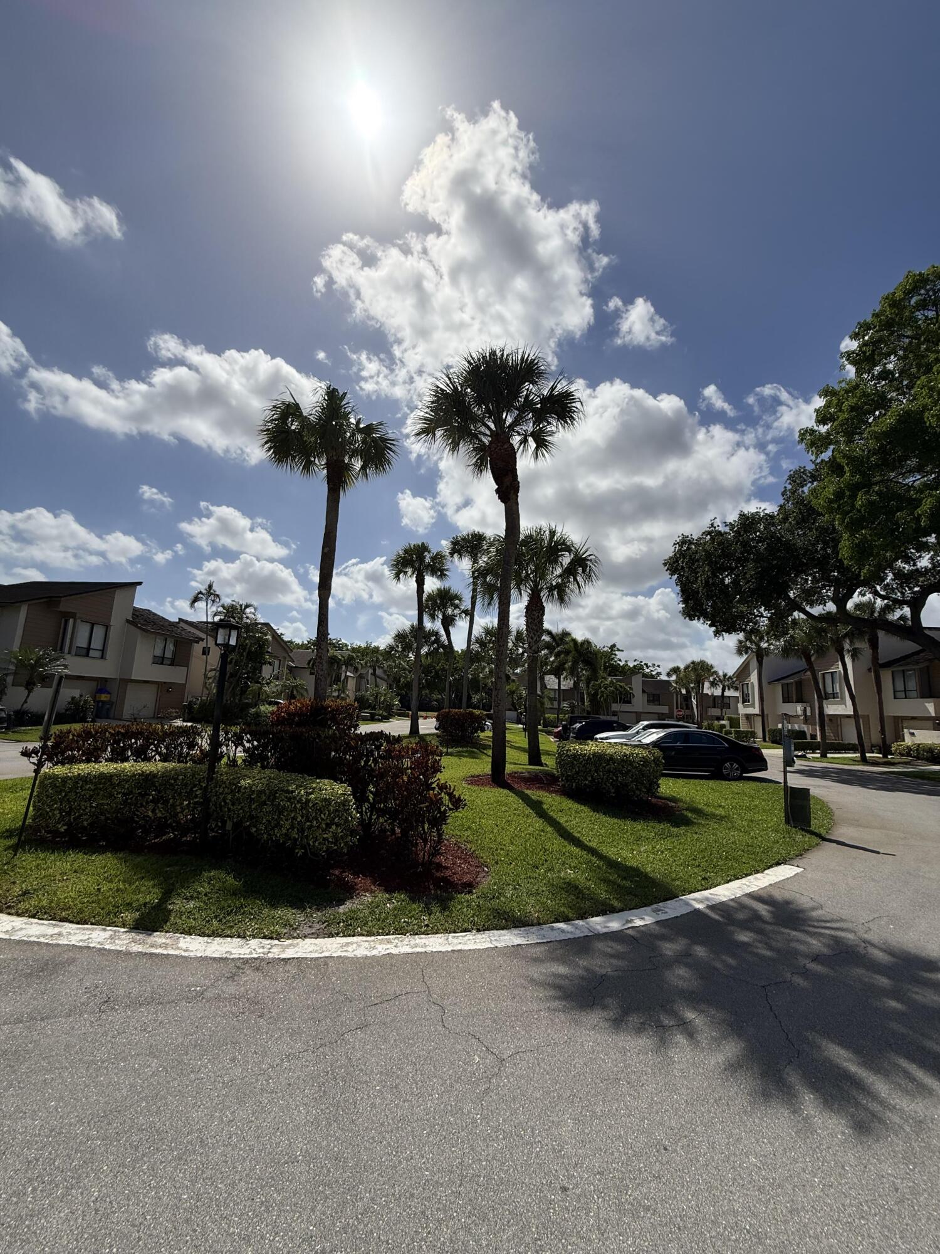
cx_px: 470
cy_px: 627
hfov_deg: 85.7
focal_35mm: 14
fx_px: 507
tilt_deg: +10.3
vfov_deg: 102.1
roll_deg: -2.8
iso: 50
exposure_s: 1/6173
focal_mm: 2.22
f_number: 2.2
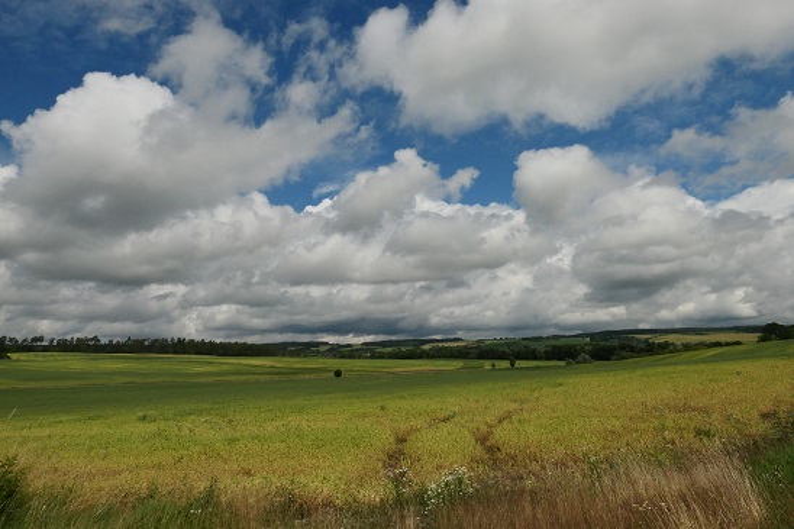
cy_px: 264
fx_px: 529
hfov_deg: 73.8
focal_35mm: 24
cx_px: 397
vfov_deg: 53.1
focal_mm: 8.8
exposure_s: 1/5000
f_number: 8
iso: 800
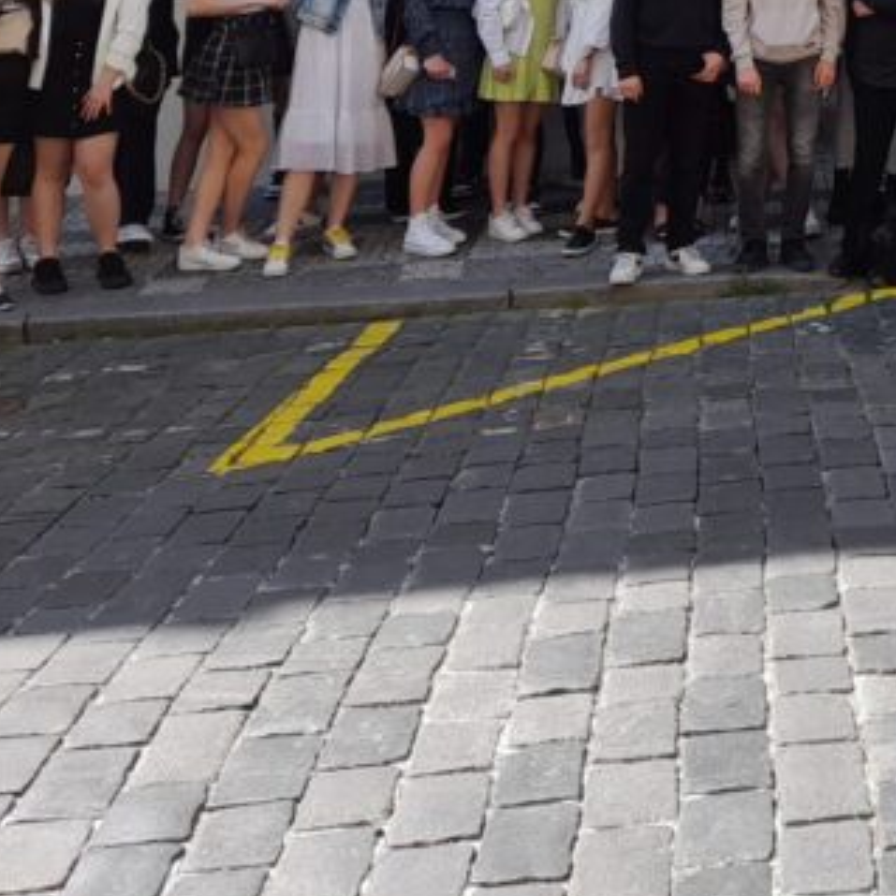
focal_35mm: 71
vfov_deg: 22.6
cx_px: 1079
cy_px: -140
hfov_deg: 22.4
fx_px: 2079
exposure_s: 1/214
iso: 20
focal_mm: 4.6
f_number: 2
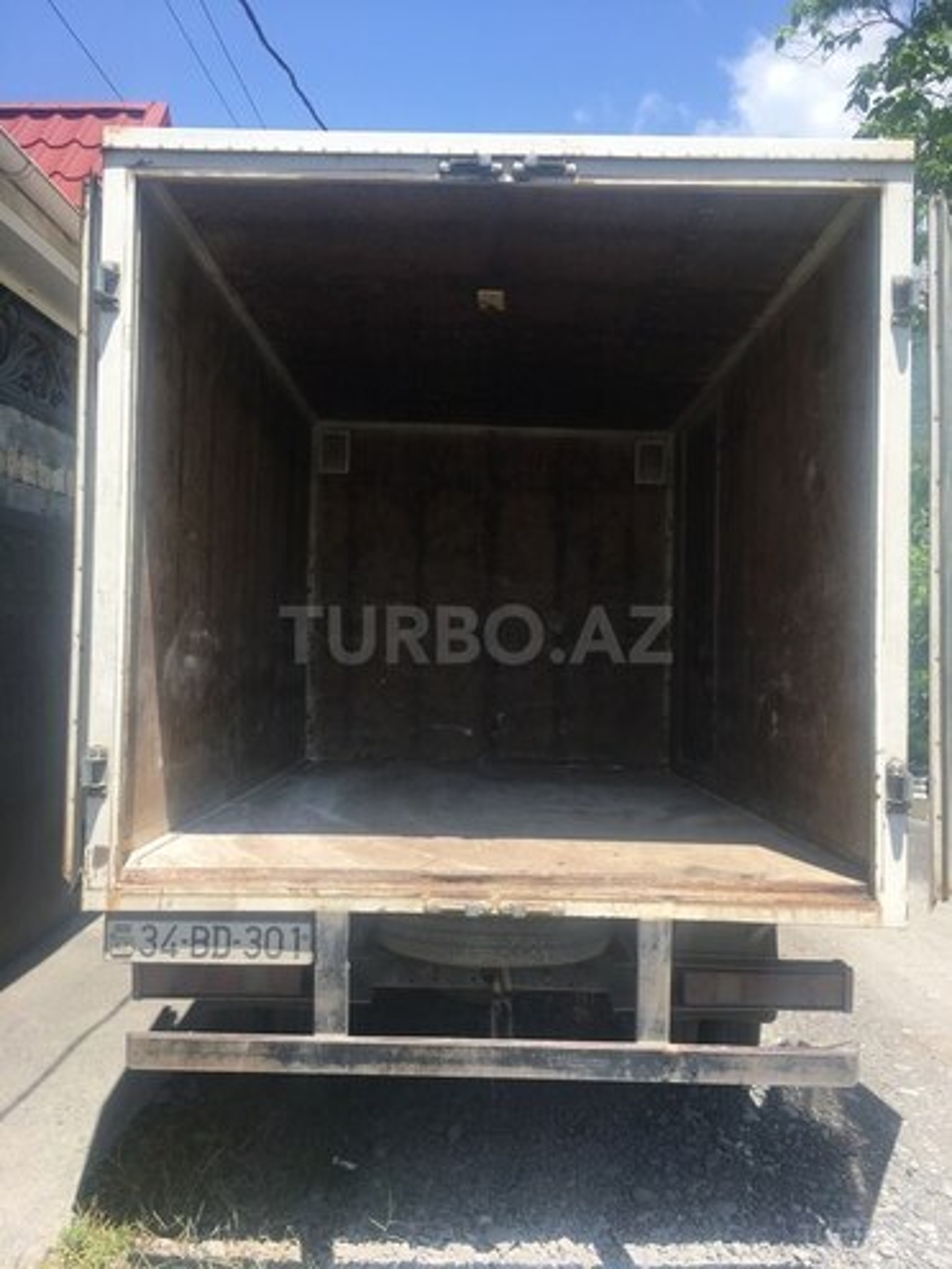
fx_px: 1063
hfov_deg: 48.2
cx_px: 476
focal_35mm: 29
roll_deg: -0.3
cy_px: 634
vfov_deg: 61.7
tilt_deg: +1.6
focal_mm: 4.15
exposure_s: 1/874
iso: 25
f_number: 2.2
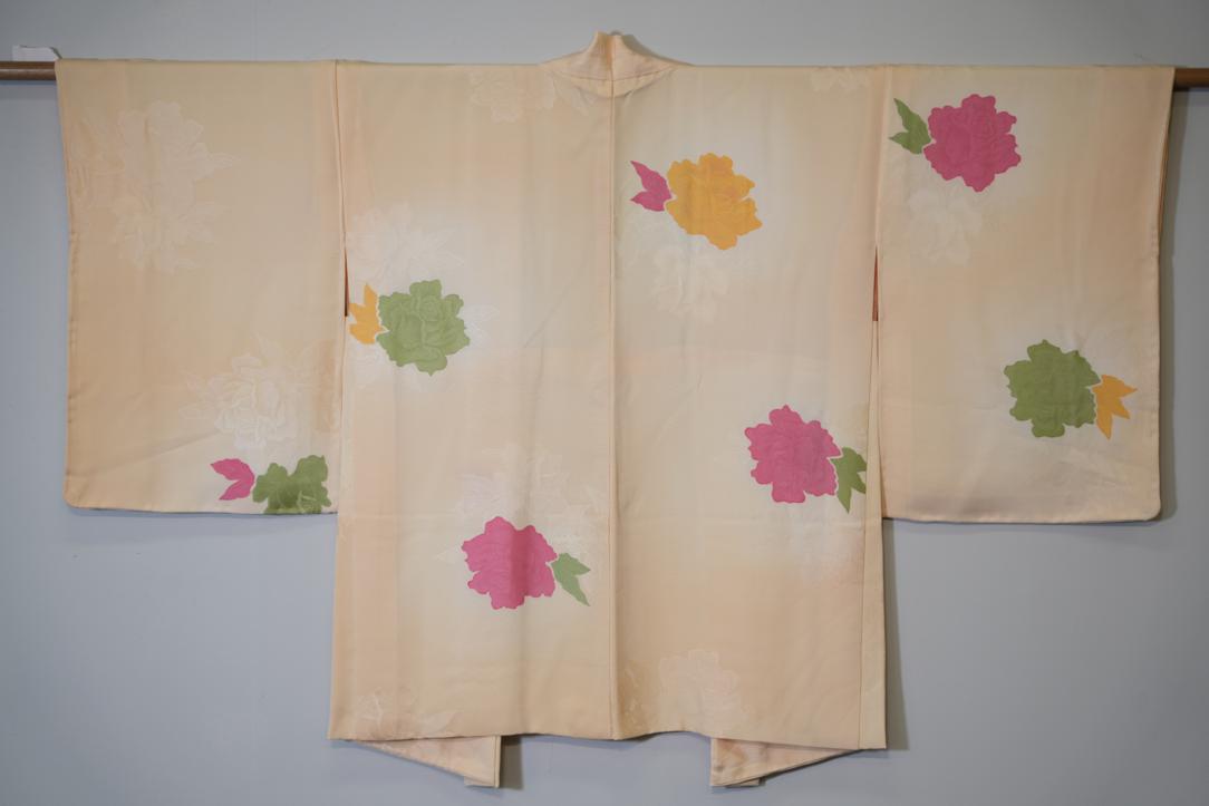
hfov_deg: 26.0
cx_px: 604
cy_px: 403
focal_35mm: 78
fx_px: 2620
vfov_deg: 17.5
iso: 250
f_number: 4
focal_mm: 78
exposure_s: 1/80
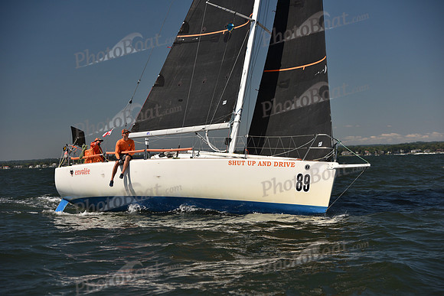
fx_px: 1172
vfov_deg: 14.4
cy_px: 148
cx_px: 222
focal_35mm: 95
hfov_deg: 21.5
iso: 250
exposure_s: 1/1250
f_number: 4.5
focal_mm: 95
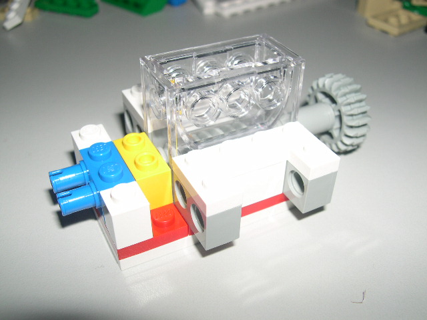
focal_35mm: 38
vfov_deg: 37.7
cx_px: 214
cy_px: 160
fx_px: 469
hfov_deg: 49.0
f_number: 7.6
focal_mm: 8
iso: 100
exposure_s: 1/60
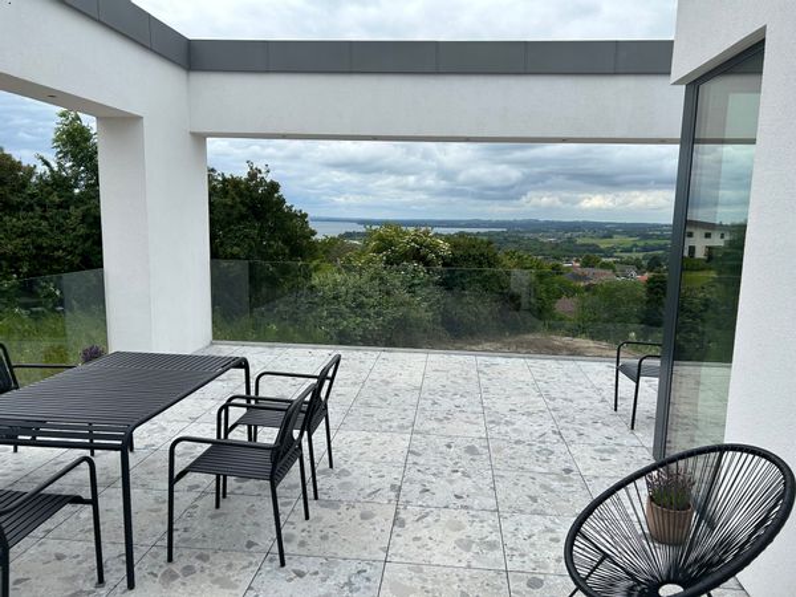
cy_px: 298
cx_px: 398
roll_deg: -0.4
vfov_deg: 53.1
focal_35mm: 26
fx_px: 598
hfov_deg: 67.3
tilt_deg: -7.4
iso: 50
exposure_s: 1/3356
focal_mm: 5.7
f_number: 1.5
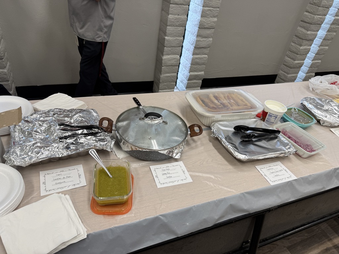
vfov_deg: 56.8
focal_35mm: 24
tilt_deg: -36.1
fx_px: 235
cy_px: 127
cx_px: 170
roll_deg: -10.0
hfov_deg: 71.6
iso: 64
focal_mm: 6.76
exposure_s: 1/120
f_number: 1.78
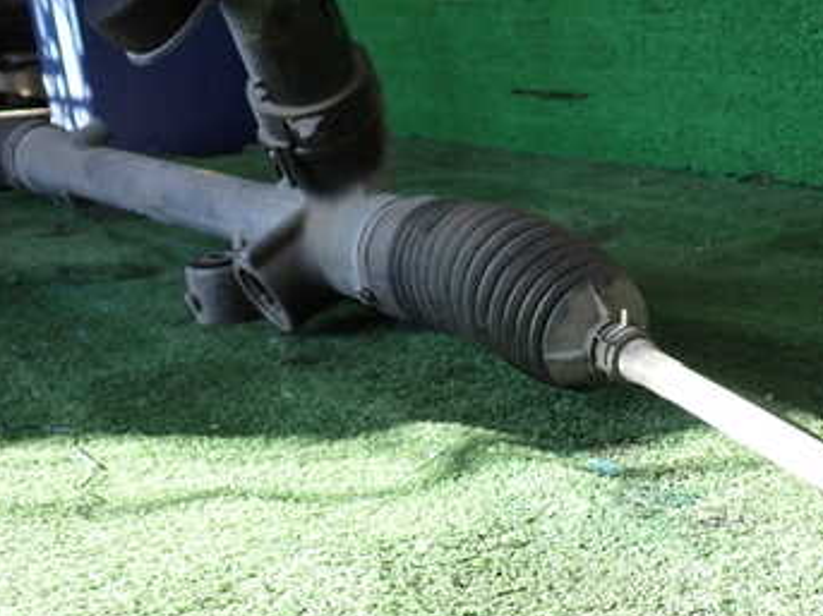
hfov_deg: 33.4
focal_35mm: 56
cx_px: 655
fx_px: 1331
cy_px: 403
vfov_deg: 26.0
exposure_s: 1/160
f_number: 2.4
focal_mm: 5.79
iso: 100
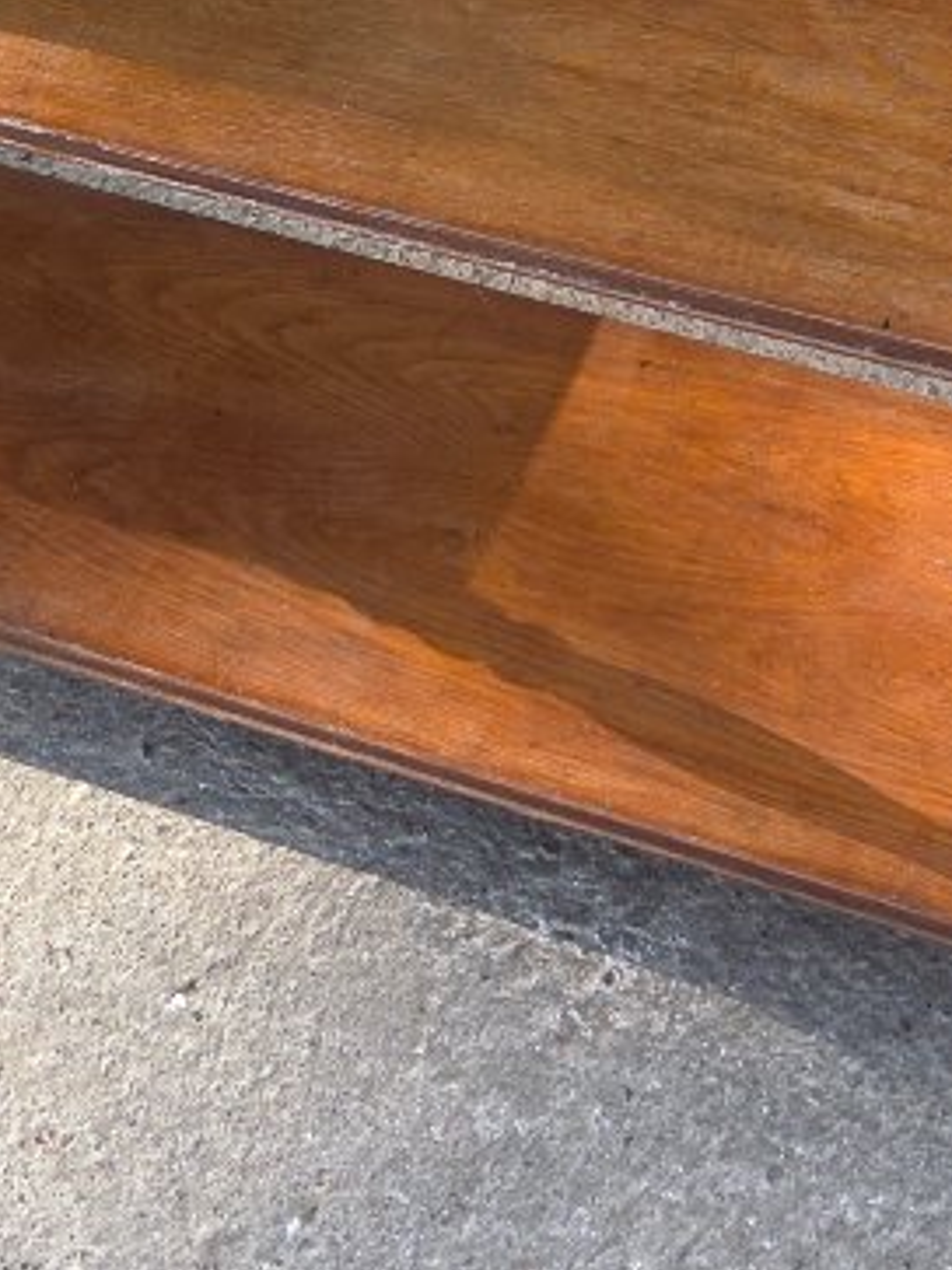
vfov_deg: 22.9
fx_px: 2788
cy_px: -367
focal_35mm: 76
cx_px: 284
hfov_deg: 19.3
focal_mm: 5.4
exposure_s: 1/154
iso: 25
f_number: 1.8
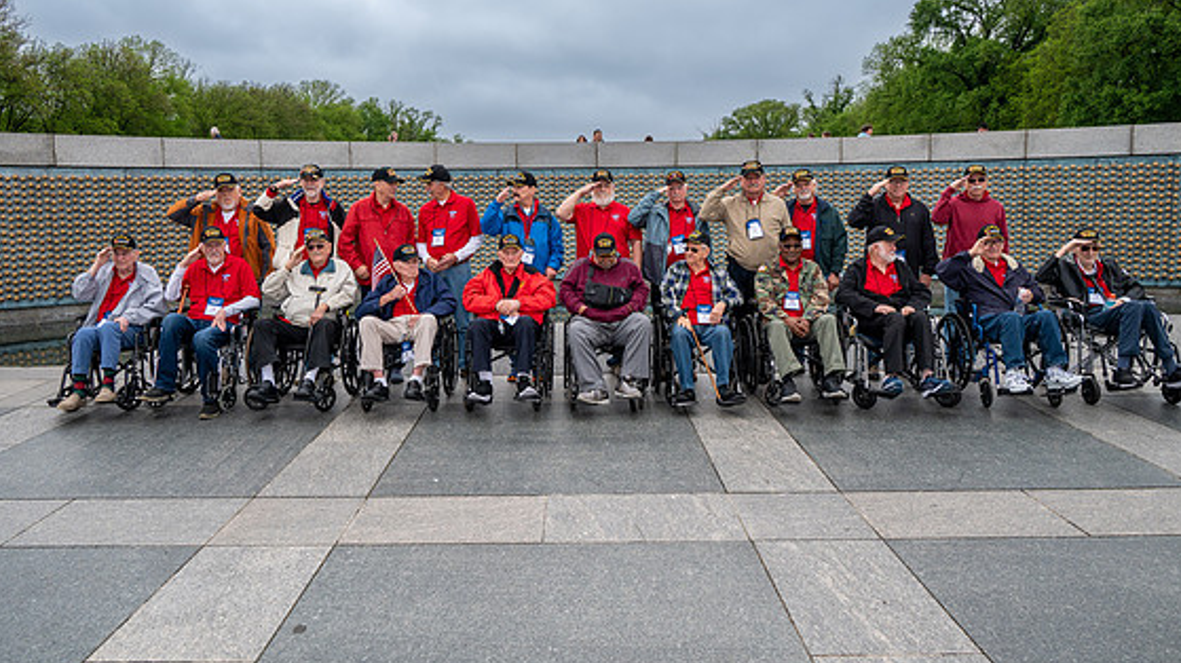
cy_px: 286
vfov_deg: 42.8
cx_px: 574
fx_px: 845
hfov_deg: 69.9
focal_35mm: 27
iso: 560
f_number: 8
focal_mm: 24
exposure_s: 1/640
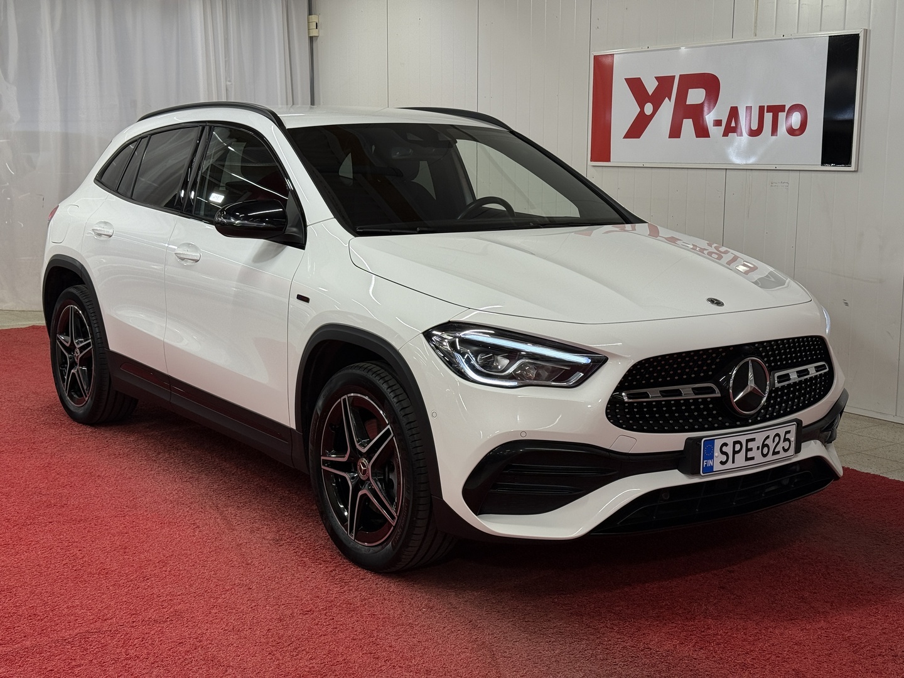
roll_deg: -0.1
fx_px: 1254
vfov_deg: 30.3
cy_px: 339
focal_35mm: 48
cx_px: 452
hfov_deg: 39.7
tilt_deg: -7.9
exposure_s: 1/136
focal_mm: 6.76
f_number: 1.78
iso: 50
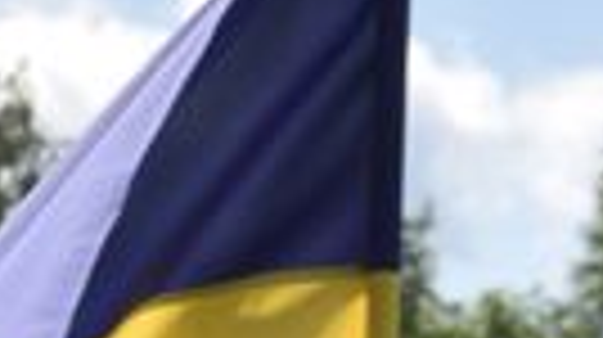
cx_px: -558
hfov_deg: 4.4
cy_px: 516
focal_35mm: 485
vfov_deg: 2.5
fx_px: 7745
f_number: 11
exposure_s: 1/200
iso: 100
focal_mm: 55
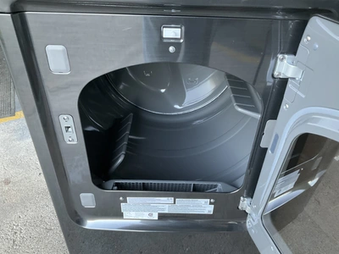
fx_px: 284
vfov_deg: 48.2
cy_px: 127
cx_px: 170
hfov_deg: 61.7
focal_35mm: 29
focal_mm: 3
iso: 250
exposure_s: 1/60
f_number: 1.8
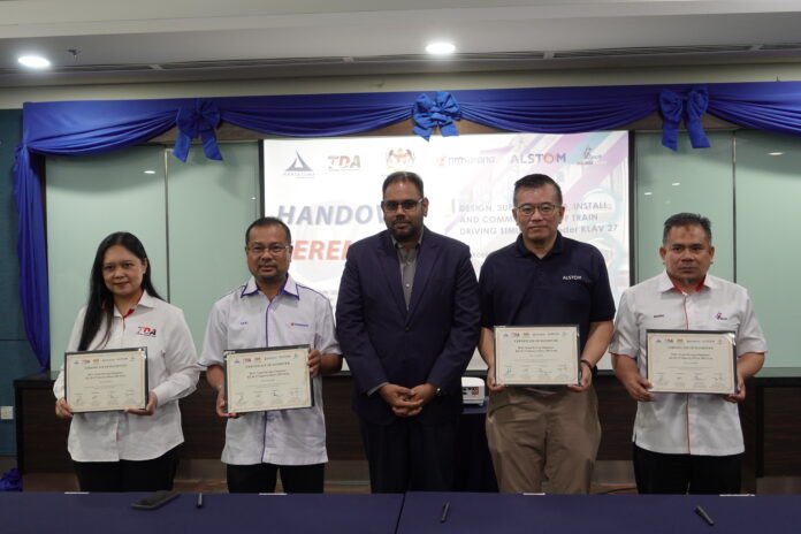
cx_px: 400
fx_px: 845
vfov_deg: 35.1
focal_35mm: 38
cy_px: 267
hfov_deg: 50.7
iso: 320
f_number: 2.8
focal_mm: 14.68
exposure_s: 1/40
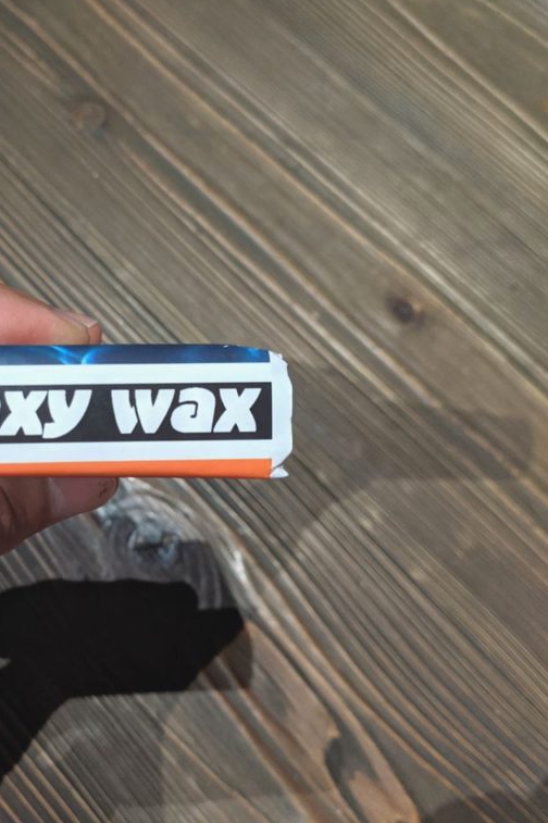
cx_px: 72
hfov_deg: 33.5
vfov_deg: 50.7
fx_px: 868
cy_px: 408
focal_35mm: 38
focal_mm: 4.44
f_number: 1.8
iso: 478
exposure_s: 1/26.3
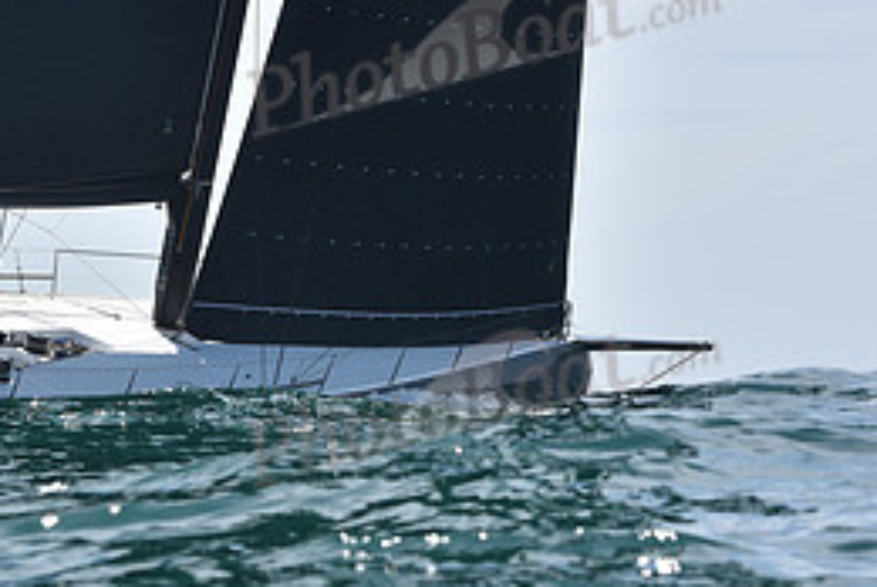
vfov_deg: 8.8
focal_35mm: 156
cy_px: 272
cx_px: 74
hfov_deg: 13.0
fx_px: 3805
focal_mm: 70
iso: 250
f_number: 9
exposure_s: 1/800
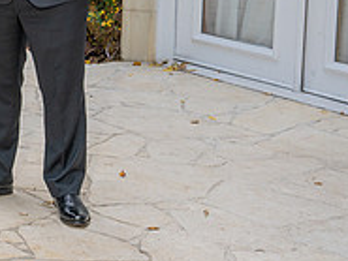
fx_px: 1117
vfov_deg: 13.1
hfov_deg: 15.5
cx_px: -261
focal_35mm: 111
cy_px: -41
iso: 200
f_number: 5
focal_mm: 31.5
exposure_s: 1/200
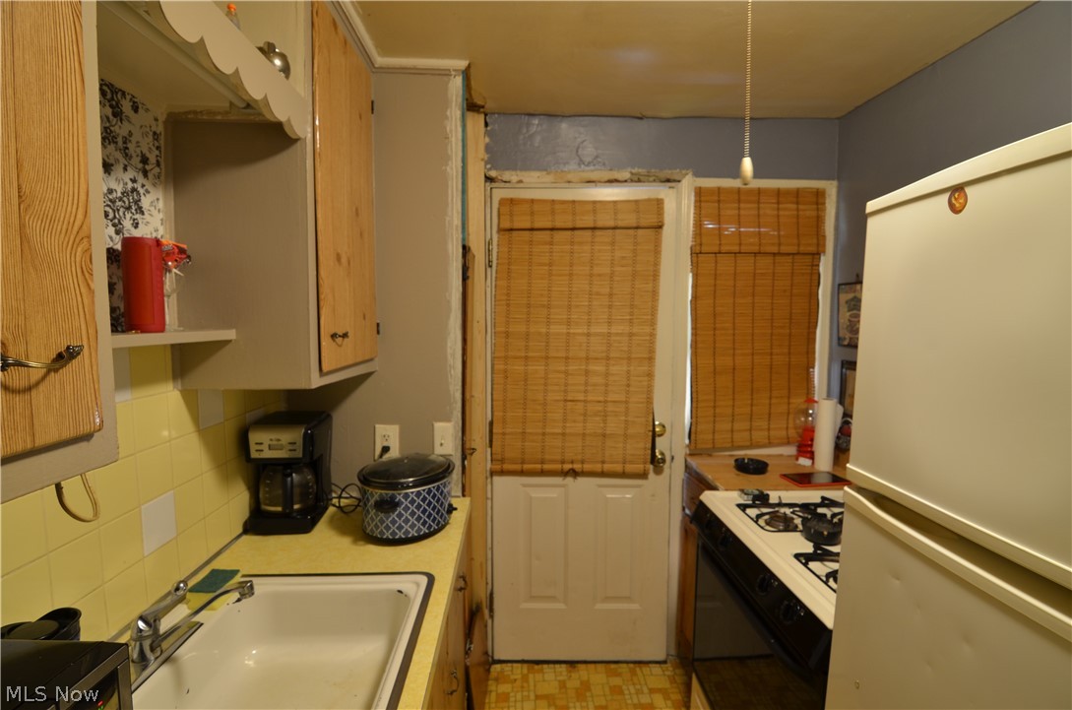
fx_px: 490
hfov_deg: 95.1
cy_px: 355
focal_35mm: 16
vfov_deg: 71.8
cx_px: 536
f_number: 4.5
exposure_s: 1/4
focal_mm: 11
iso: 250
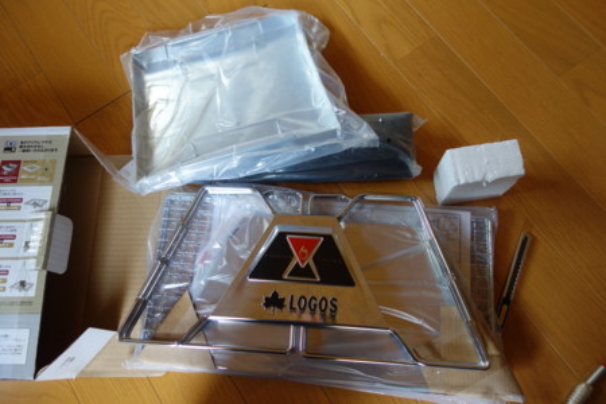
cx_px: 303
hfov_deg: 65.5
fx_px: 471
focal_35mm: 28
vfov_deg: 46.4
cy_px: 202
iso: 125
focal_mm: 10.4
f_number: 1.8
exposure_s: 1/60
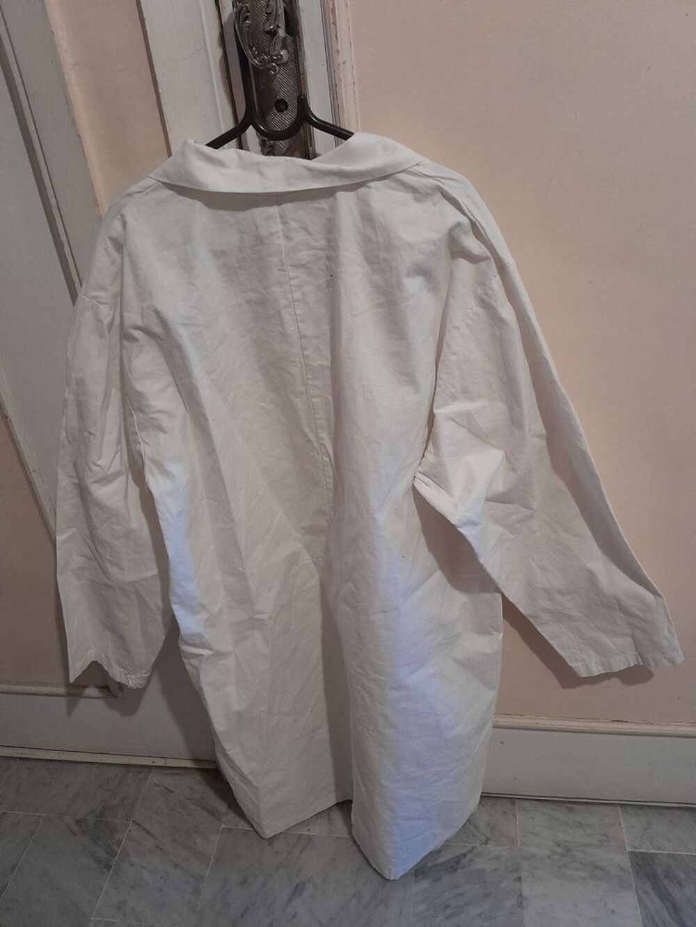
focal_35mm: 26
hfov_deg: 53.1
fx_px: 697
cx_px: 348
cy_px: 464
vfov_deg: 67.3
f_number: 1.8
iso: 500
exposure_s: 1/33
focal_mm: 3.98
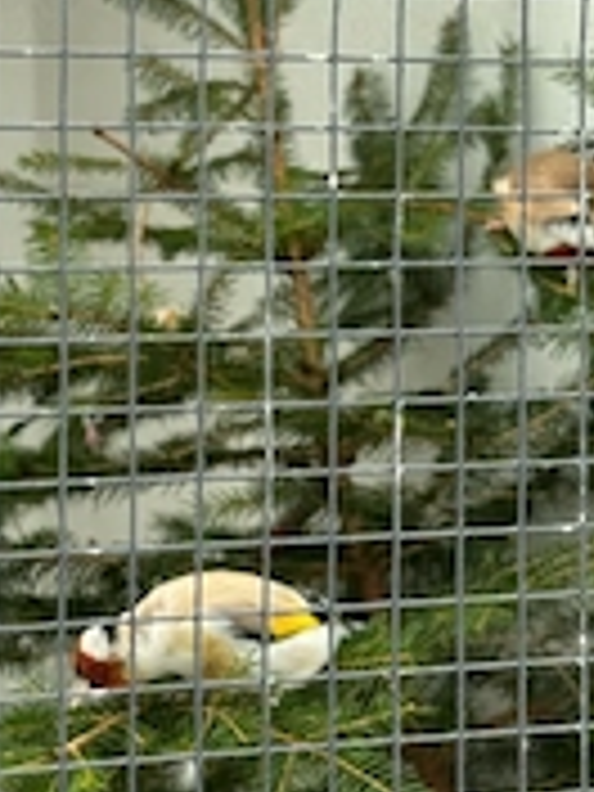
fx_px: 2494
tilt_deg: -2.0
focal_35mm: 109
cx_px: 220
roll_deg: +0.5
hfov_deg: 13.6
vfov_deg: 18.0
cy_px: 346
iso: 64
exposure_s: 1/952
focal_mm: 6.76
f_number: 1.78
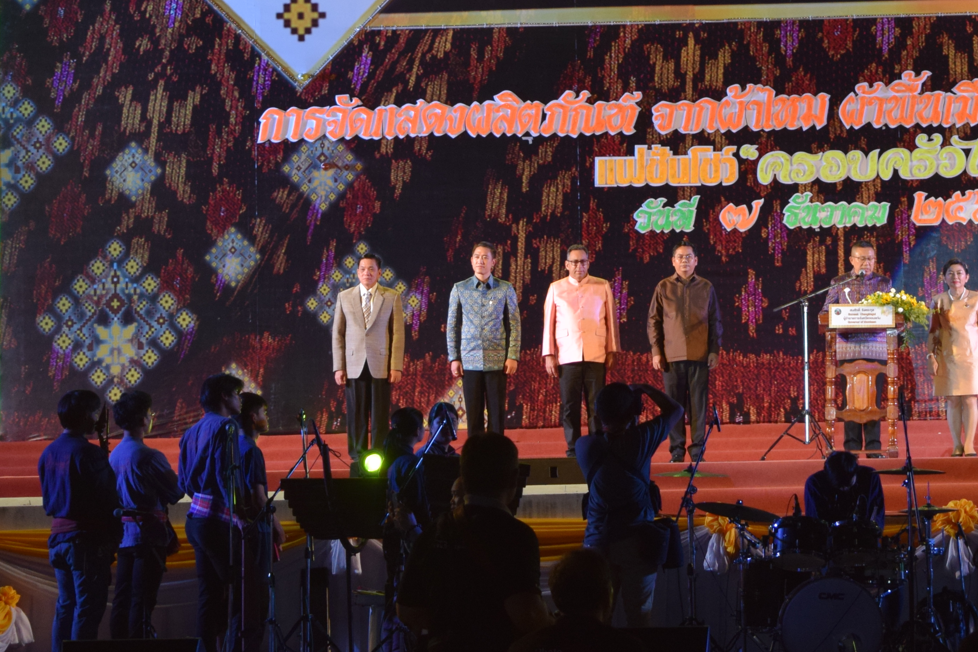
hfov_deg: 13.0
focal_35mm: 156
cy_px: 40
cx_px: 938
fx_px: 4238
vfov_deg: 8.8
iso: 560
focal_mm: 48
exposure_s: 1/60
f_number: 5.3
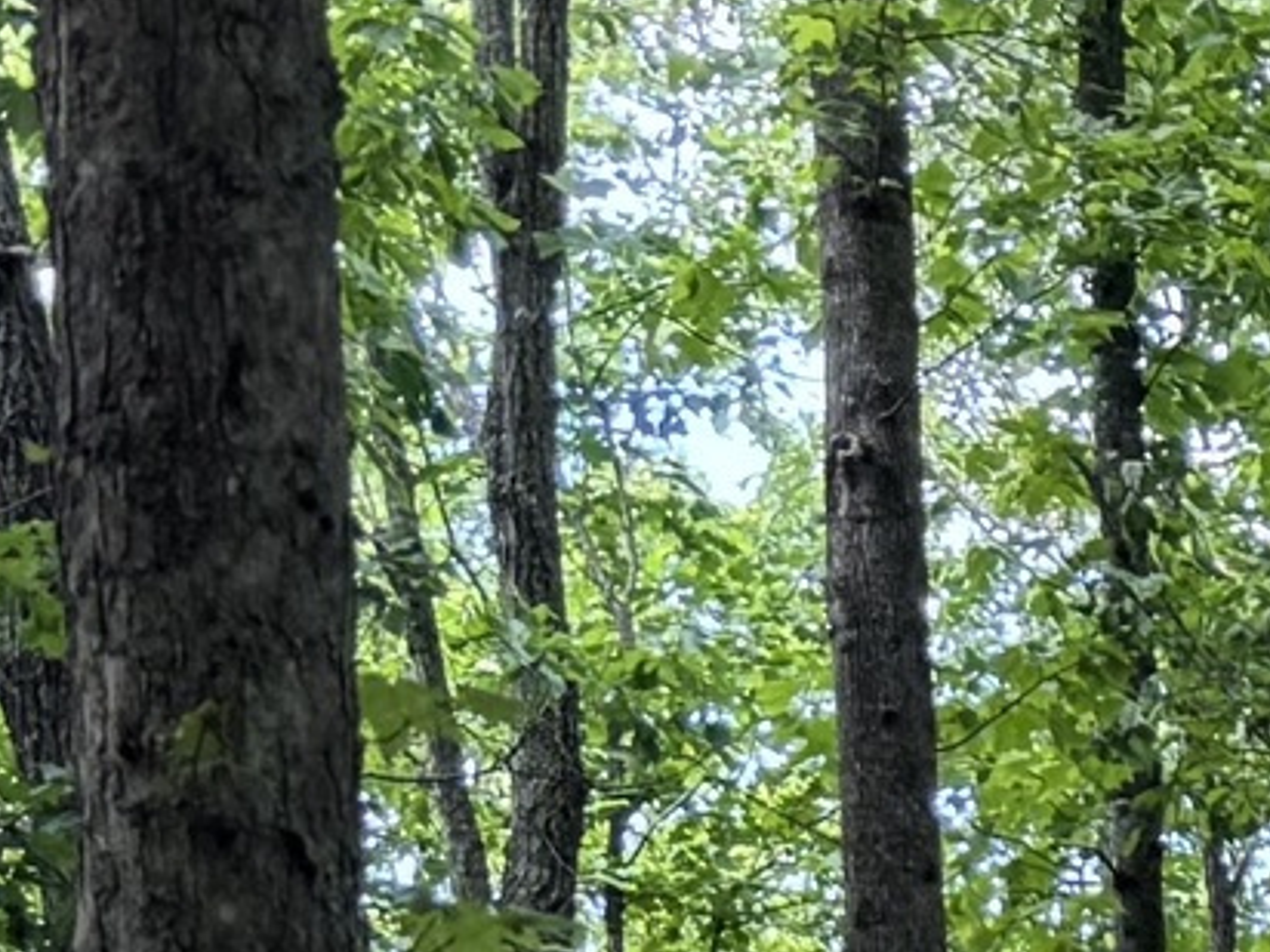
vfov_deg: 6.9
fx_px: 6567
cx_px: 3021
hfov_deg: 9.8
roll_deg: -0.4
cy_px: 3423
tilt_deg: -8.9
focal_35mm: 179
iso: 80
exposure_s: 1/121
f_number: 1.78
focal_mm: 6.76
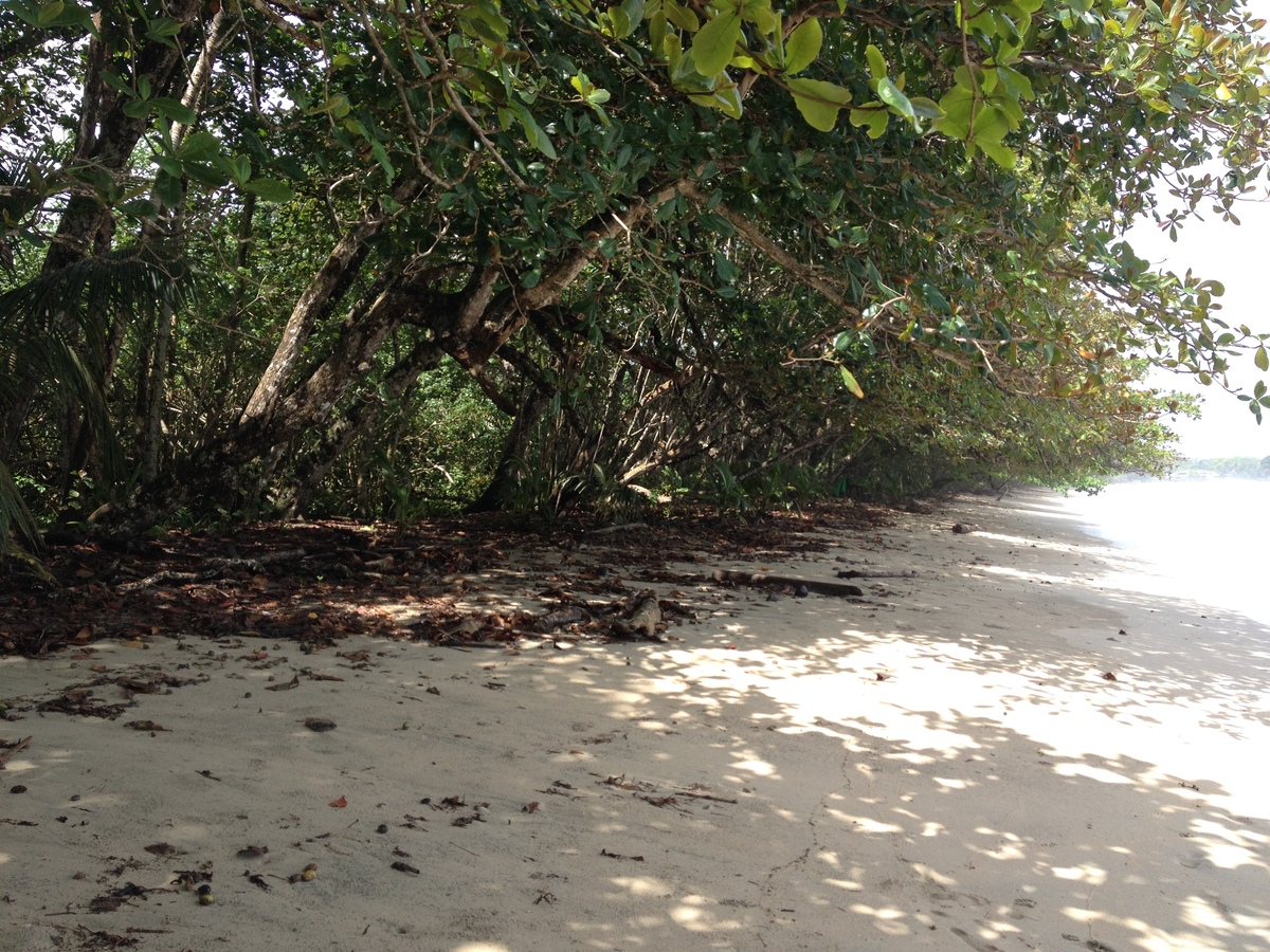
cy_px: 476
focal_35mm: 35
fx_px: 1284
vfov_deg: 40.7
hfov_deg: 52.6
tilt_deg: -2.7
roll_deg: +1.3
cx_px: 635
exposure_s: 1/525
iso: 50
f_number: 2.4
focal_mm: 4.28
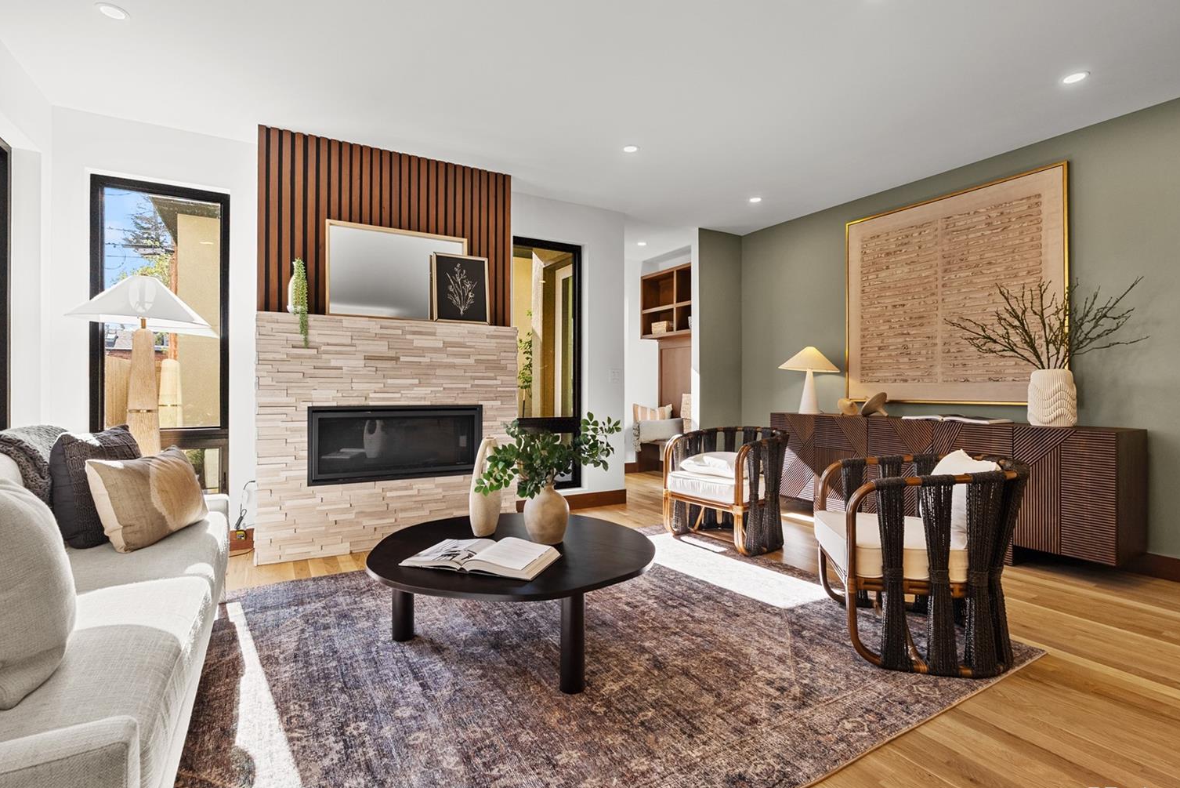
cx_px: 588
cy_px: 394
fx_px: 557
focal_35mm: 17
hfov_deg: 93.3
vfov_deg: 70.5
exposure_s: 1/6
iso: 640
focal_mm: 16
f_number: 8
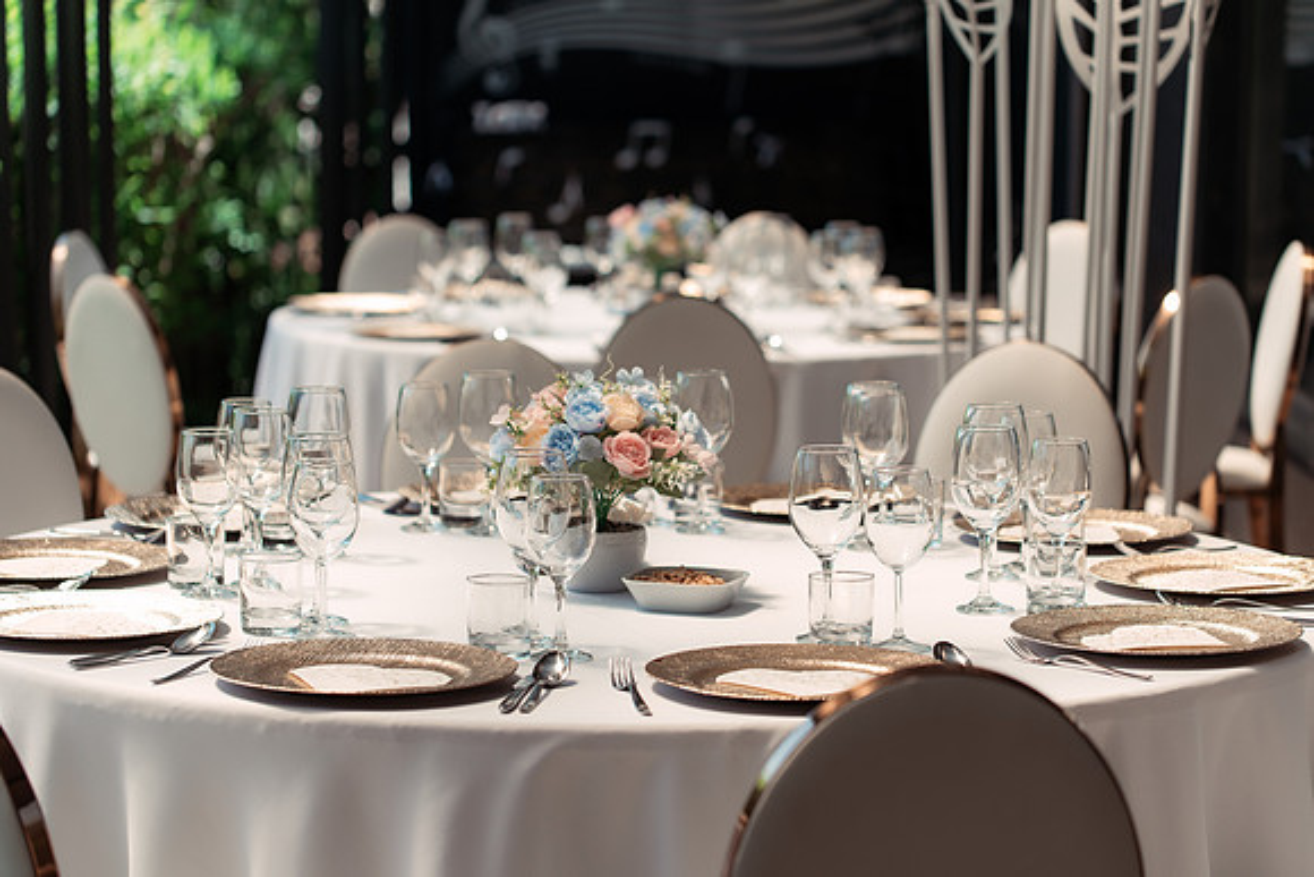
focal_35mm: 91
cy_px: 438
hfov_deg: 22.3
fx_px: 3336
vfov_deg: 15.0
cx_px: 657
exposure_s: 1/640
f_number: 3.2
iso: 200
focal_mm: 90
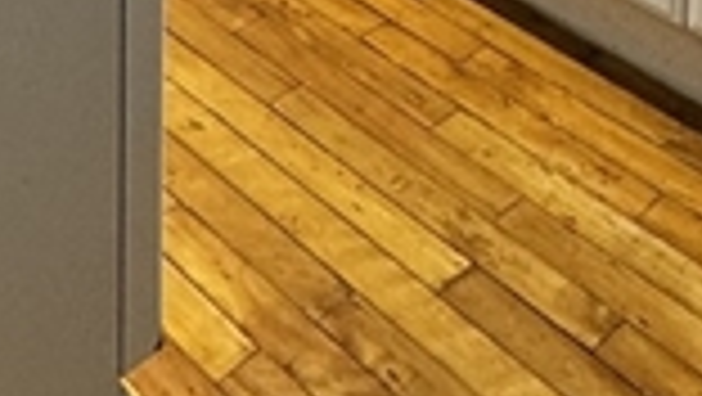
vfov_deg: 10.9
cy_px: -788
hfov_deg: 27.5
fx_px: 1397
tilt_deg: -1.9
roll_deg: +0.0
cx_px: 108
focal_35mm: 75
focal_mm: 2.22
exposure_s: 1/60
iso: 160
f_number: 2.2
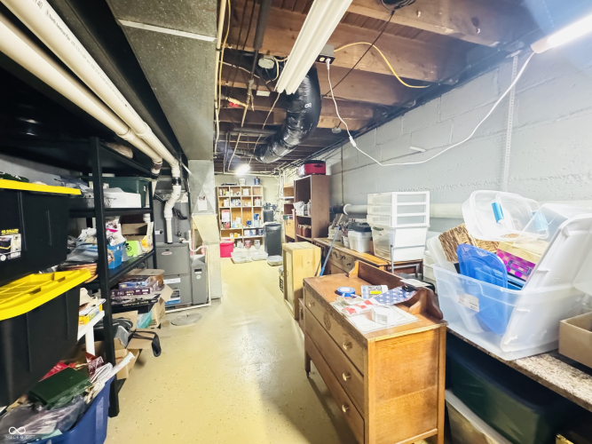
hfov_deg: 102.1
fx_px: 239
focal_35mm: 14
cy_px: 222
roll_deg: +0.8
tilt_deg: -4.7
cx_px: 296
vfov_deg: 85.7
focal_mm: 2.22
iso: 2500
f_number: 2.2
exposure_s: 1/24
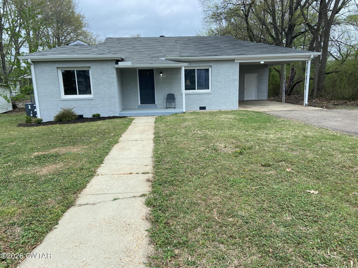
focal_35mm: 26
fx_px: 269
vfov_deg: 53.1
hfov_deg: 67.3
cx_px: 179
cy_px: 134
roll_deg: +1.6
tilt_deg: -10.2
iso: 32
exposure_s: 1/620
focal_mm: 4.25
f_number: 1.8
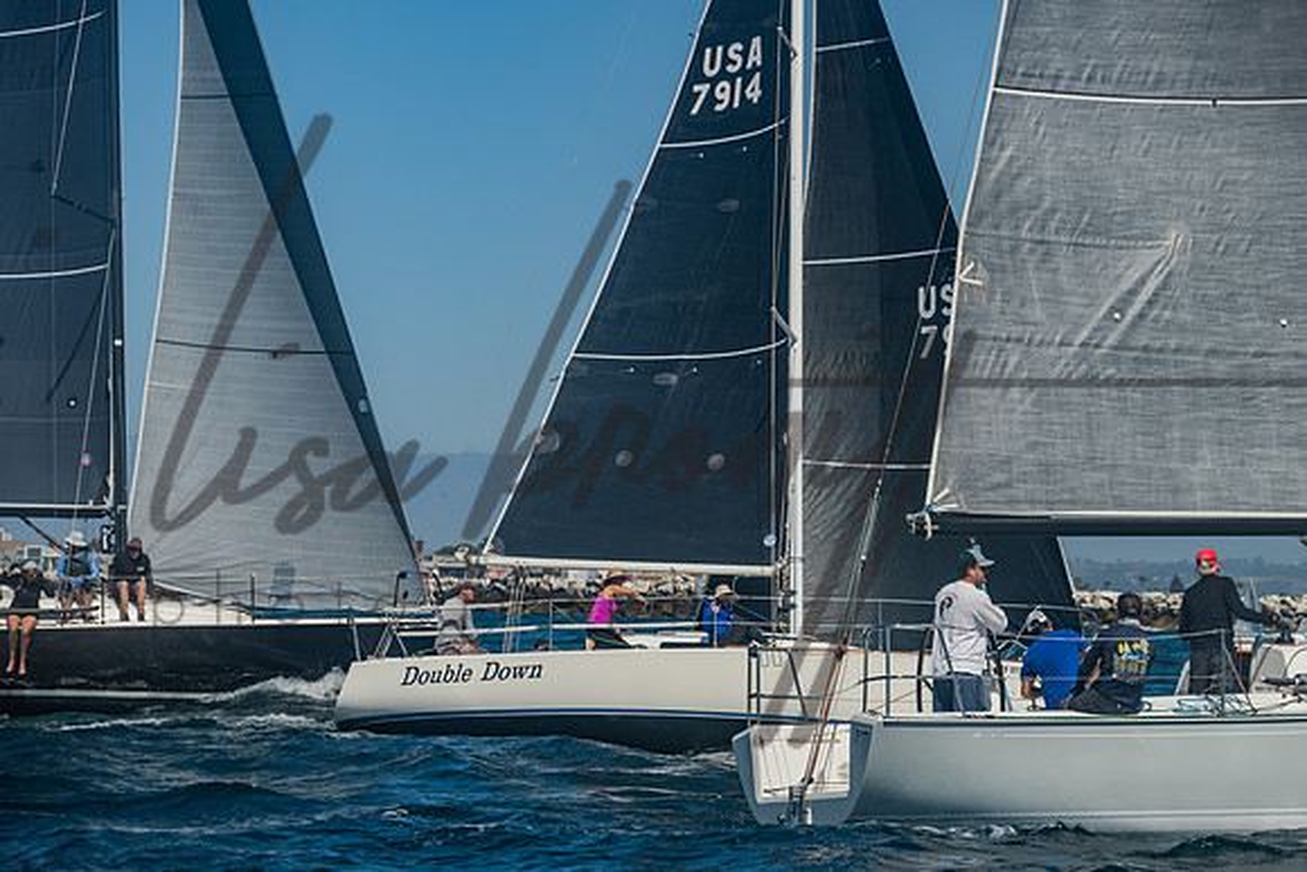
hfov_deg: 18.3
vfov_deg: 12.3
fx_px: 4054
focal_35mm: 112
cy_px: 447
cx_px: 752
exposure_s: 1/1000
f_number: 6.3
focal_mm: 97
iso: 160
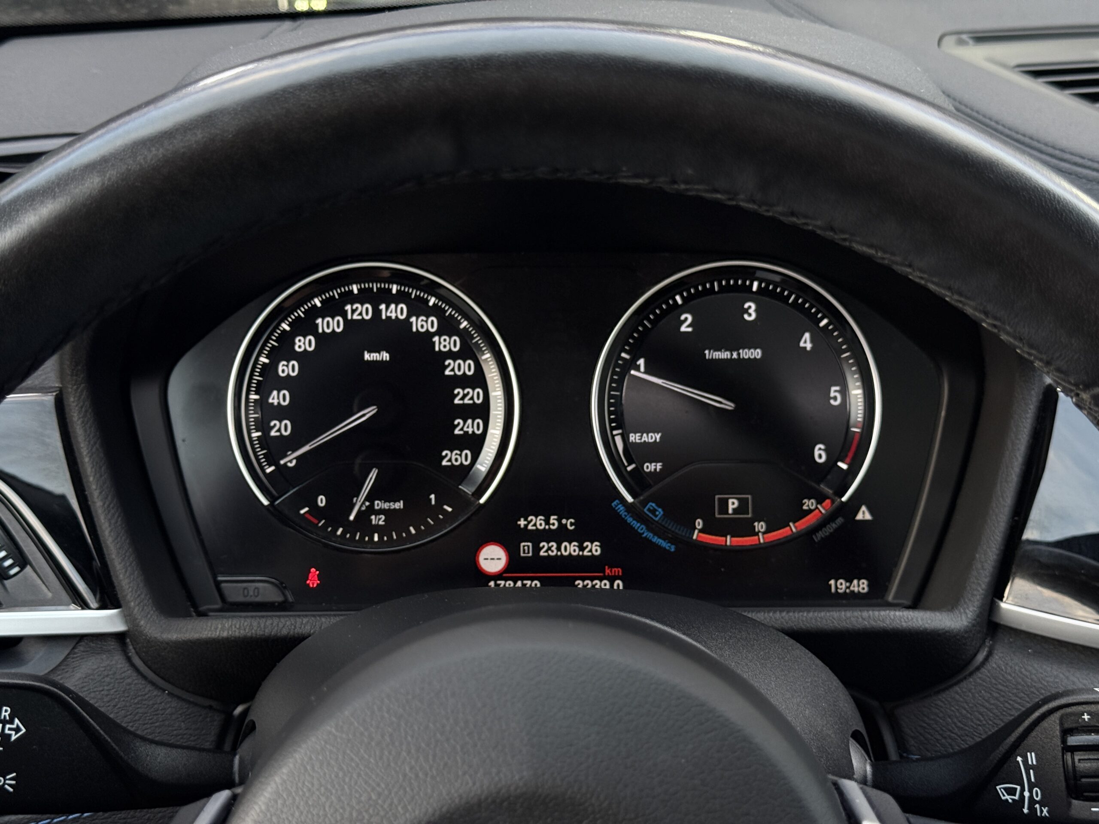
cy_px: 412
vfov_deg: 30.3
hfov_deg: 39.7
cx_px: 550
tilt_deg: -20.4
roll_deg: +0.0
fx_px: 1524
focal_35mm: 48
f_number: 1.78
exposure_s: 1/50
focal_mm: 6.76
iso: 200
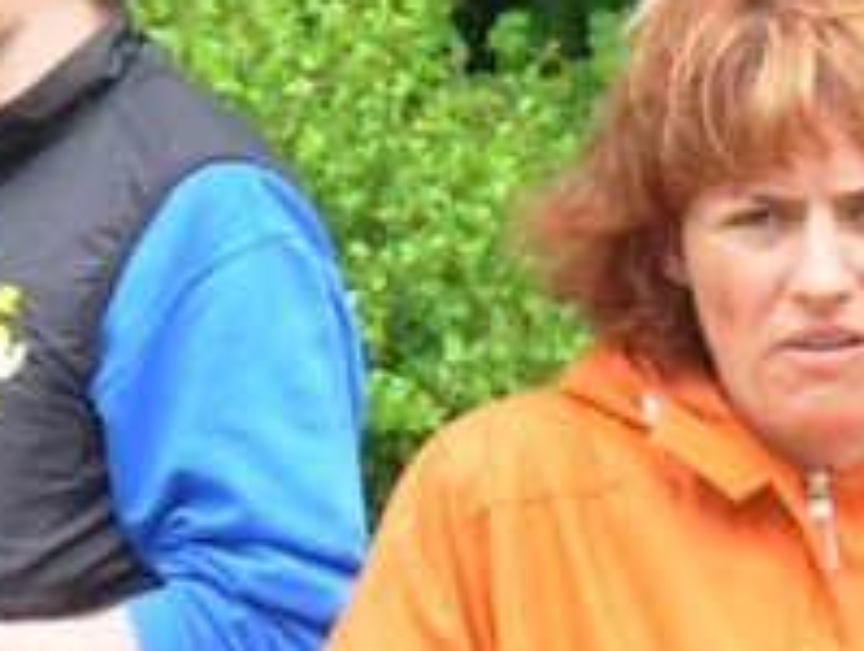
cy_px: 742
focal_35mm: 729
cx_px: 1324
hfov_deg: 2.7
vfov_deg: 2.0
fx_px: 18228
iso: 50
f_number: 4.5
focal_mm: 23.5
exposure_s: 1/76.1
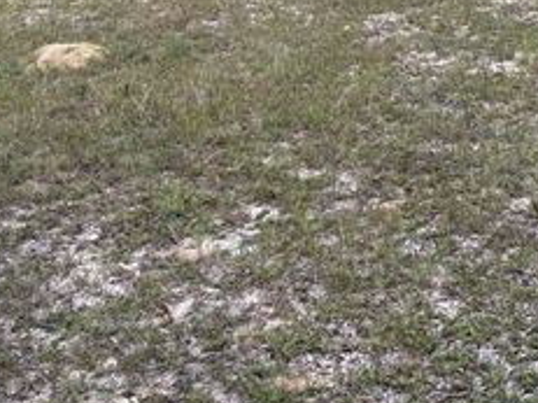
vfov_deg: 18.9
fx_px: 1118
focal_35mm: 72
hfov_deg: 26.6
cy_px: -123
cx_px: 419
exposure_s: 1/475
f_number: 1.6
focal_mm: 5.96
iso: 50
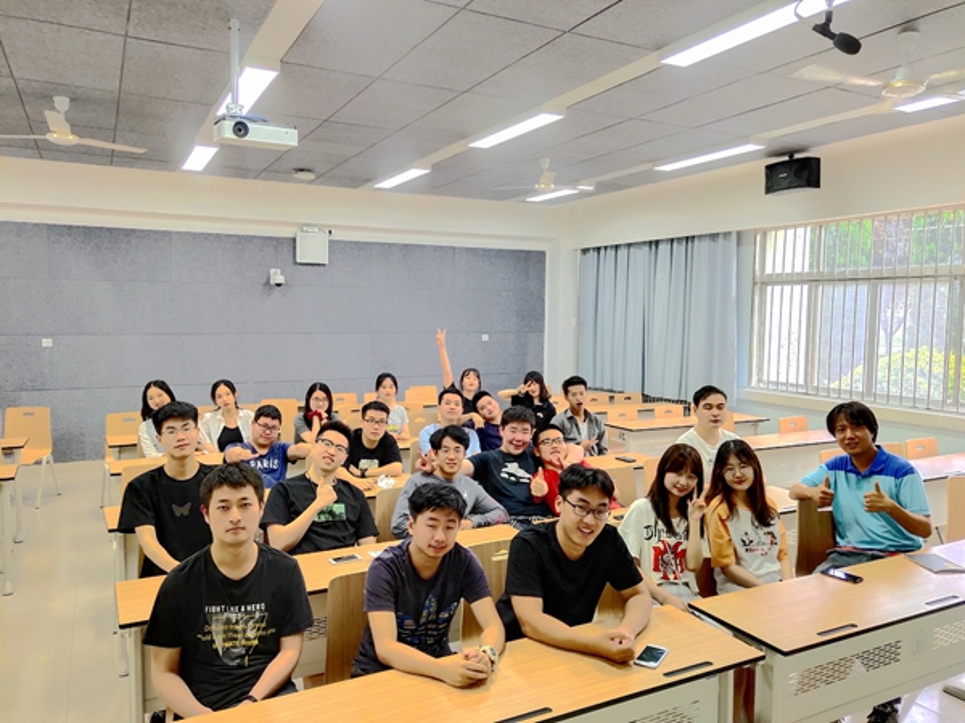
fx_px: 808
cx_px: 482
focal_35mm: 29
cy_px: 362
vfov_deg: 48.2
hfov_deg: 61.7
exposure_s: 1/100
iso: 271
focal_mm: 4.27
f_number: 1.8
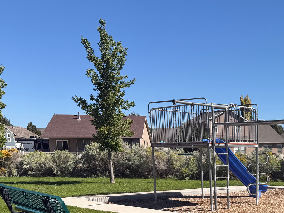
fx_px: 443
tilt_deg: -10.5
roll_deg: -0.1
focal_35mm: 54
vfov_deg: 25.1
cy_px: 234
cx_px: 280
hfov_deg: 32.8
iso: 80
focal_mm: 6.76
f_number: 1.78
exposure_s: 1/4975
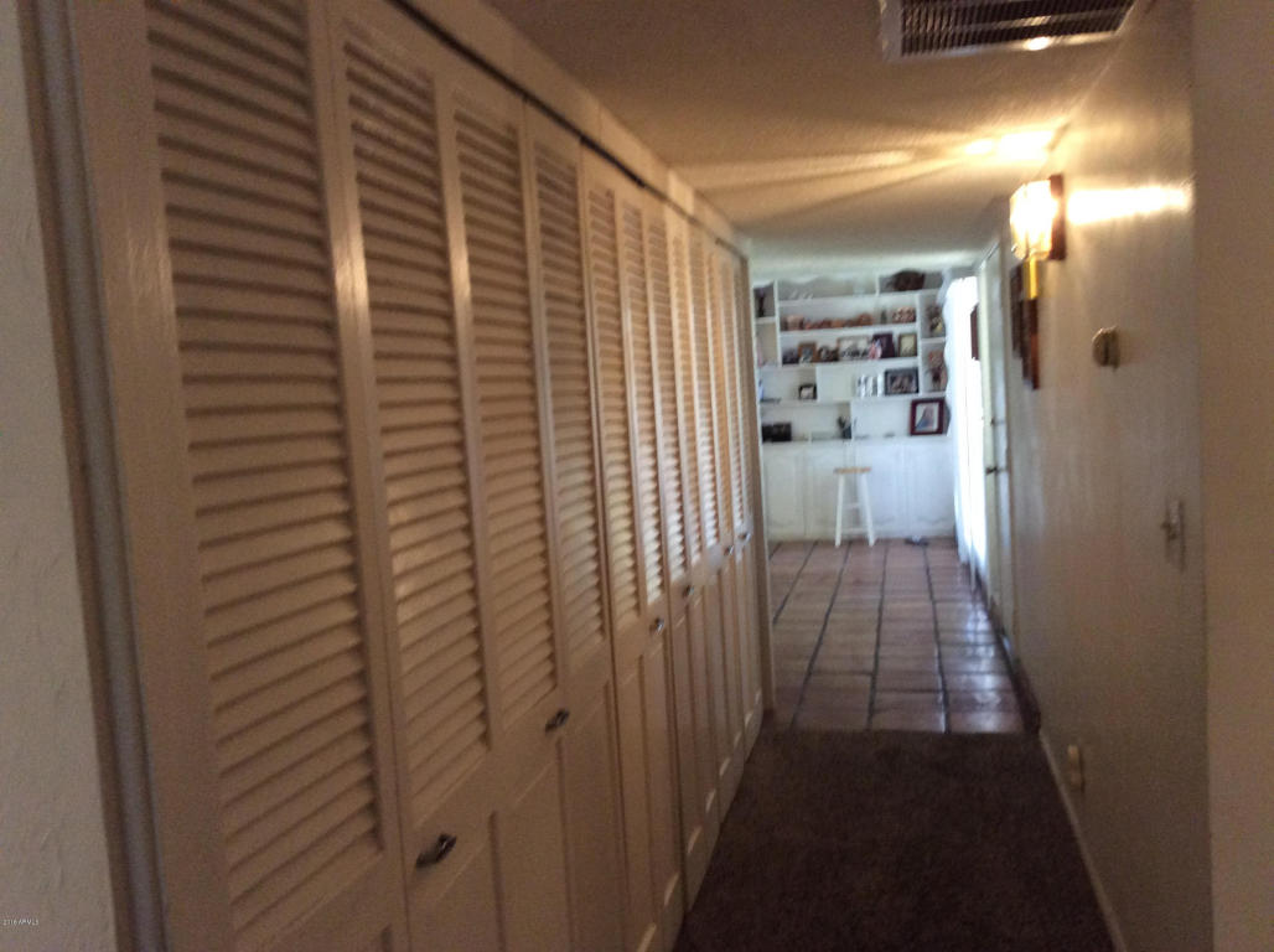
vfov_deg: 44.1
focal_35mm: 32
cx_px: 637
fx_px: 1176
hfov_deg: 56.9
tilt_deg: -3.8
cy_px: 476
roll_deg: +2.8
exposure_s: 1/24
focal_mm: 3.3
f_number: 2.4
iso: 160
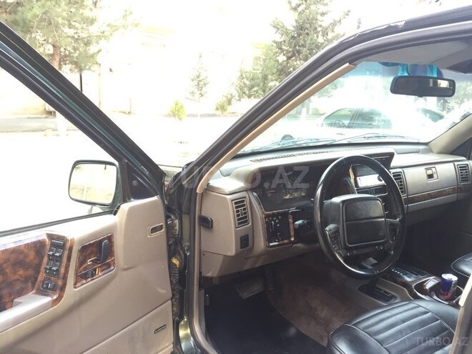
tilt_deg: -9.9
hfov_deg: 61.7
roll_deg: -2.8
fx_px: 395
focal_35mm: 29
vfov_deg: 48.2
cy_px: 177
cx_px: 236
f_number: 2.2
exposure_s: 1/33
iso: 80
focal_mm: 4.15
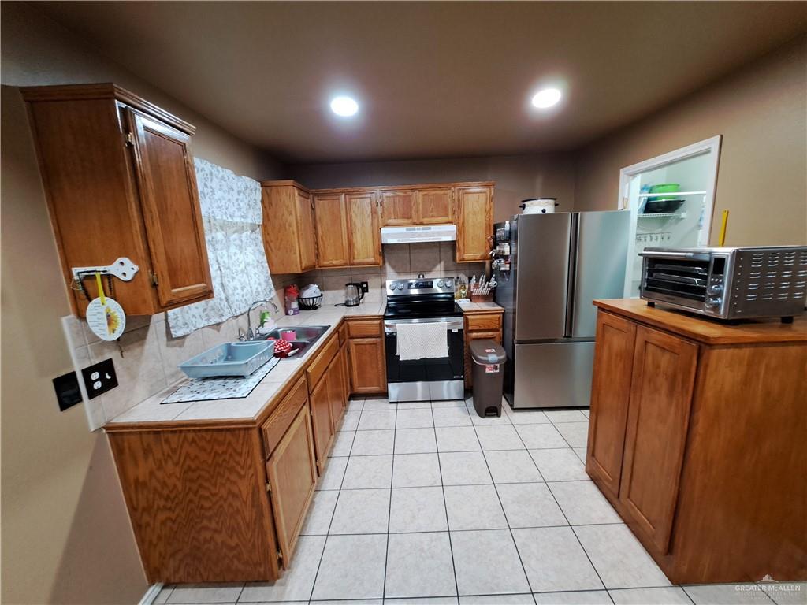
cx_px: 404
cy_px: 302
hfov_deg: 106.2
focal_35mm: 13
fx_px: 303
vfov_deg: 89.9
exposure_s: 1/24
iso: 250
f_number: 2.2
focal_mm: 1.74
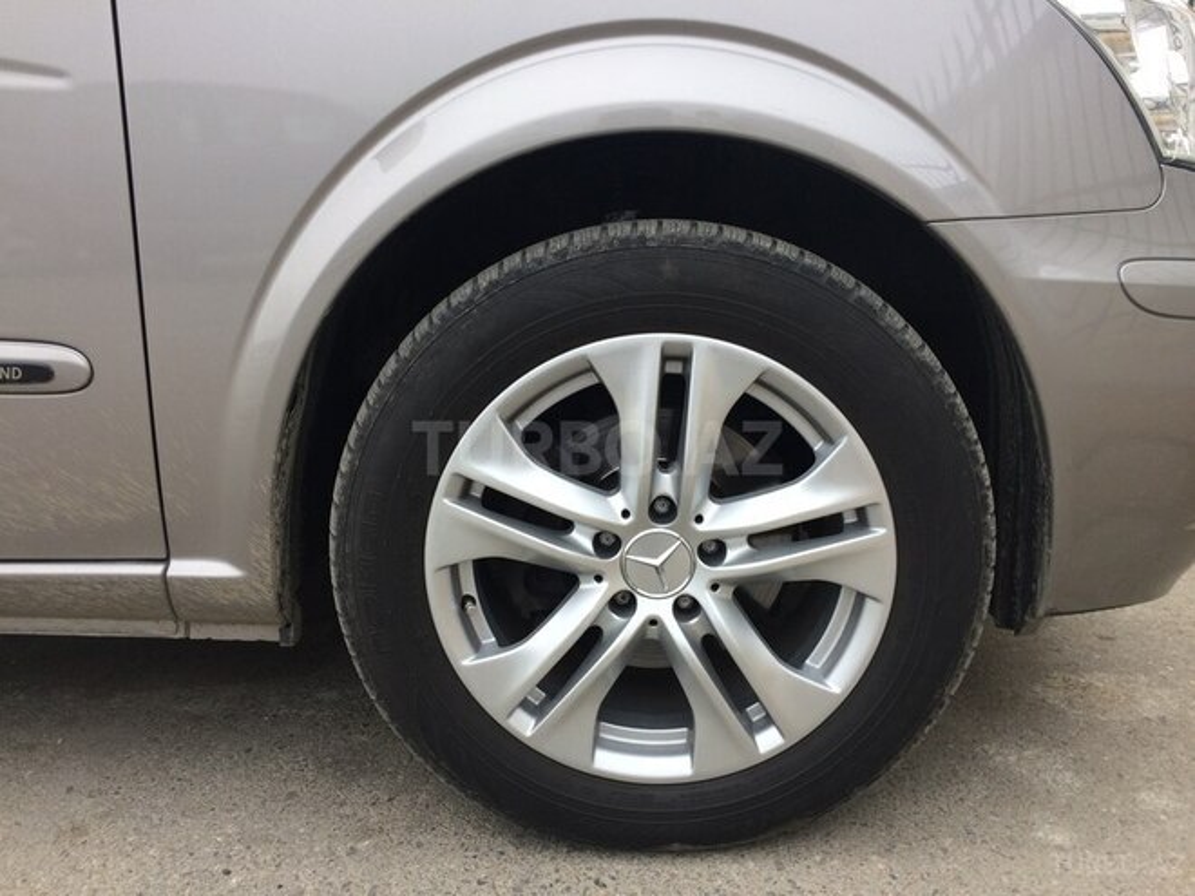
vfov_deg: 48.2
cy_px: 448
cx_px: 598
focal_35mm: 29
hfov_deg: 61.7
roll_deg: -0.3
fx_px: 1001
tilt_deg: -12.8
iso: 32
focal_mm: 4.15
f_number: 2.2
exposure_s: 1/230
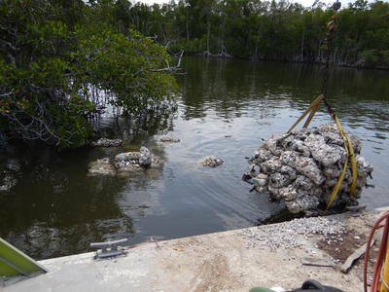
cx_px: 194
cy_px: 146
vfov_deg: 48.2
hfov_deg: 61.7
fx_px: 326
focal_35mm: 29
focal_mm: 5.1
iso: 125
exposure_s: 1/1500
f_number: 2.8
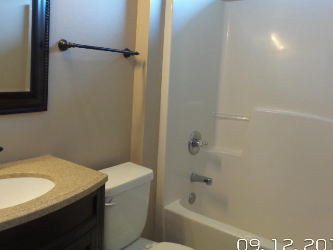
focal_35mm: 31
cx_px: 142
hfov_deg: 58.1
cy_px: 94
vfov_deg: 45.1
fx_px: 298
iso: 250
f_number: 2.8
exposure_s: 1/30
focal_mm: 4.1
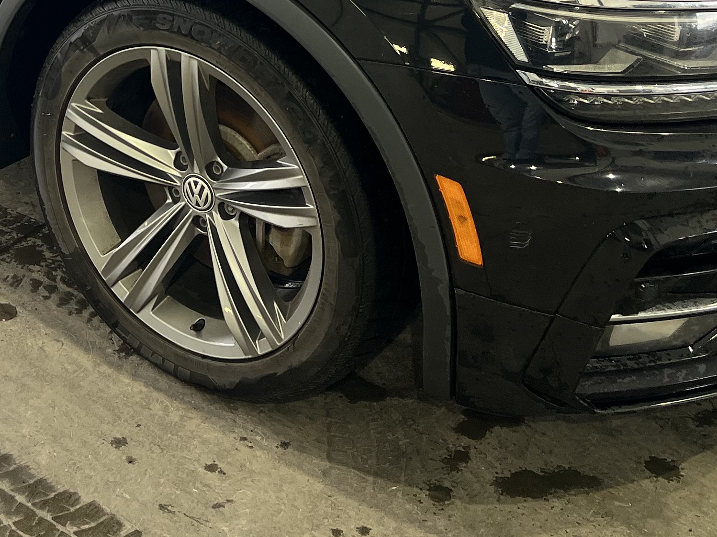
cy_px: -146
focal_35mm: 70
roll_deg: -0.9
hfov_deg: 27.2
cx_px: 140
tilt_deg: -17.9
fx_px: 1450
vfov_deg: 19.5
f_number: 1.5
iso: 64
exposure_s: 1/120
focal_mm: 5.7
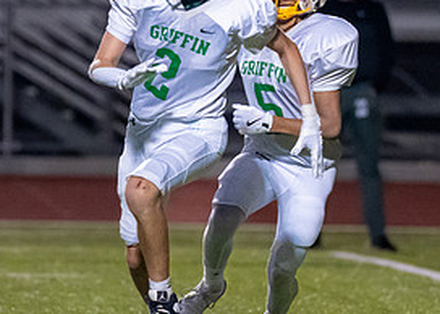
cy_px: 100
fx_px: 9305
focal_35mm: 745
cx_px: 125
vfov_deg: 1.9
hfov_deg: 2.7
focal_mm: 200
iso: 3200
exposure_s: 1/1250
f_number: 2.8
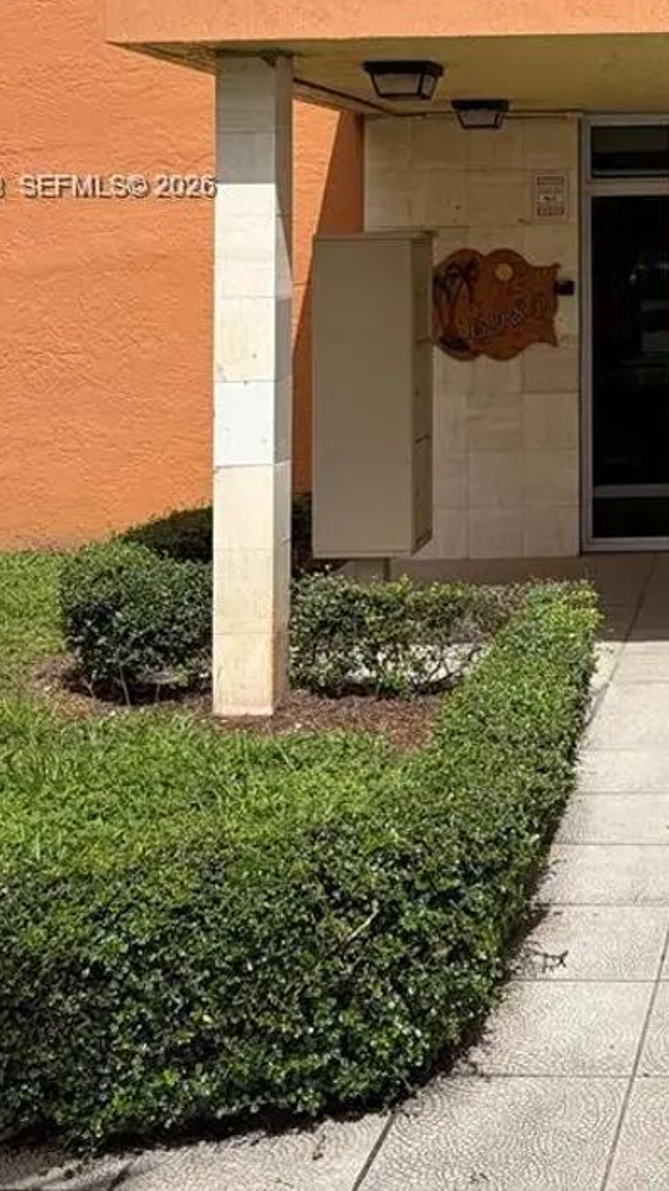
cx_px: 725
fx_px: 1736
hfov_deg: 20.8
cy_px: 187
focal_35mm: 55
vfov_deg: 36.2
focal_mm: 5.96
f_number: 1.6
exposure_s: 1/5348
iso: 50
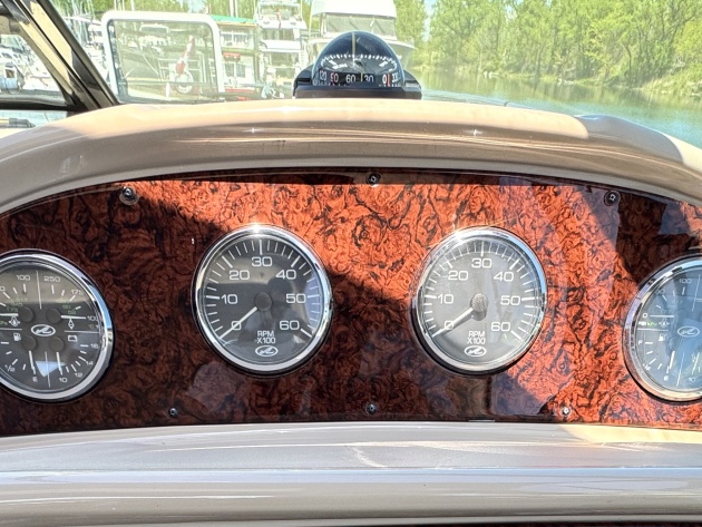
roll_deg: -3.1
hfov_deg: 56.8
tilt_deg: -39.2
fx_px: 649
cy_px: 582
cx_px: 359
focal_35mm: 32
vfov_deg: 37.1
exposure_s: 1/193
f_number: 2.2
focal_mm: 2.22
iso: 40
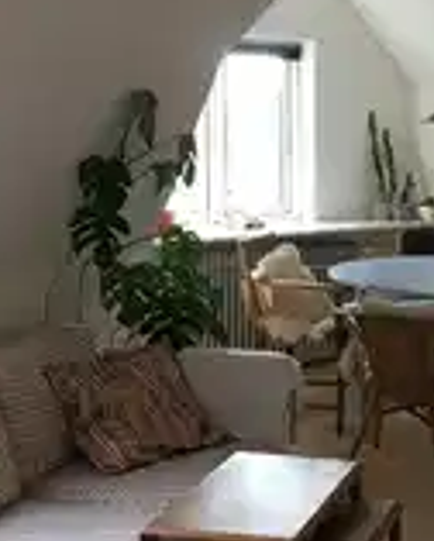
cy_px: 279
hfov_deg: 20.7
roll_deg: -0.8
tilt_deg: -9.3
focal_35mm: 72
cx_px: 413
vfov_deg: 26.4
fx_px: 1154
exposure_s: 1/33
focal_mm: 4.15
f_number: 2.2
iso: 50
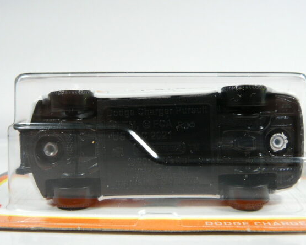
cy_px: 124
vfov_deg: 38.2
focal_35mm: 39
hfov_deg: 46.9
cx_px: 161
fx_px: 353
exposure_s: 1/50
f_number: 2.8
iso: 100
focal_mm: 4.6
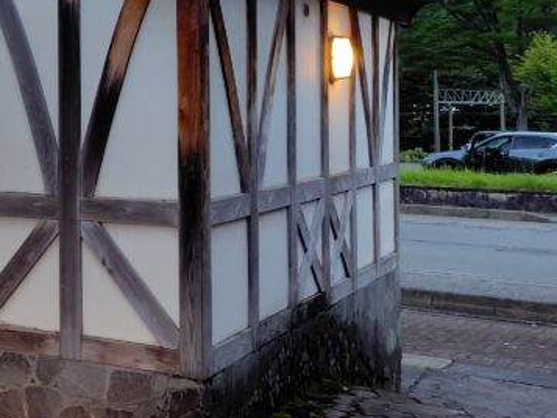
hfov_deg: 25.6
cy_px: 89
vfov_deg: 22.0
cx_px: -151
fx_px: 1062
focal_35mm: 66
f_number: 1.9
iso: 276
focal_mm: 5.6
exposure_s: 1/50
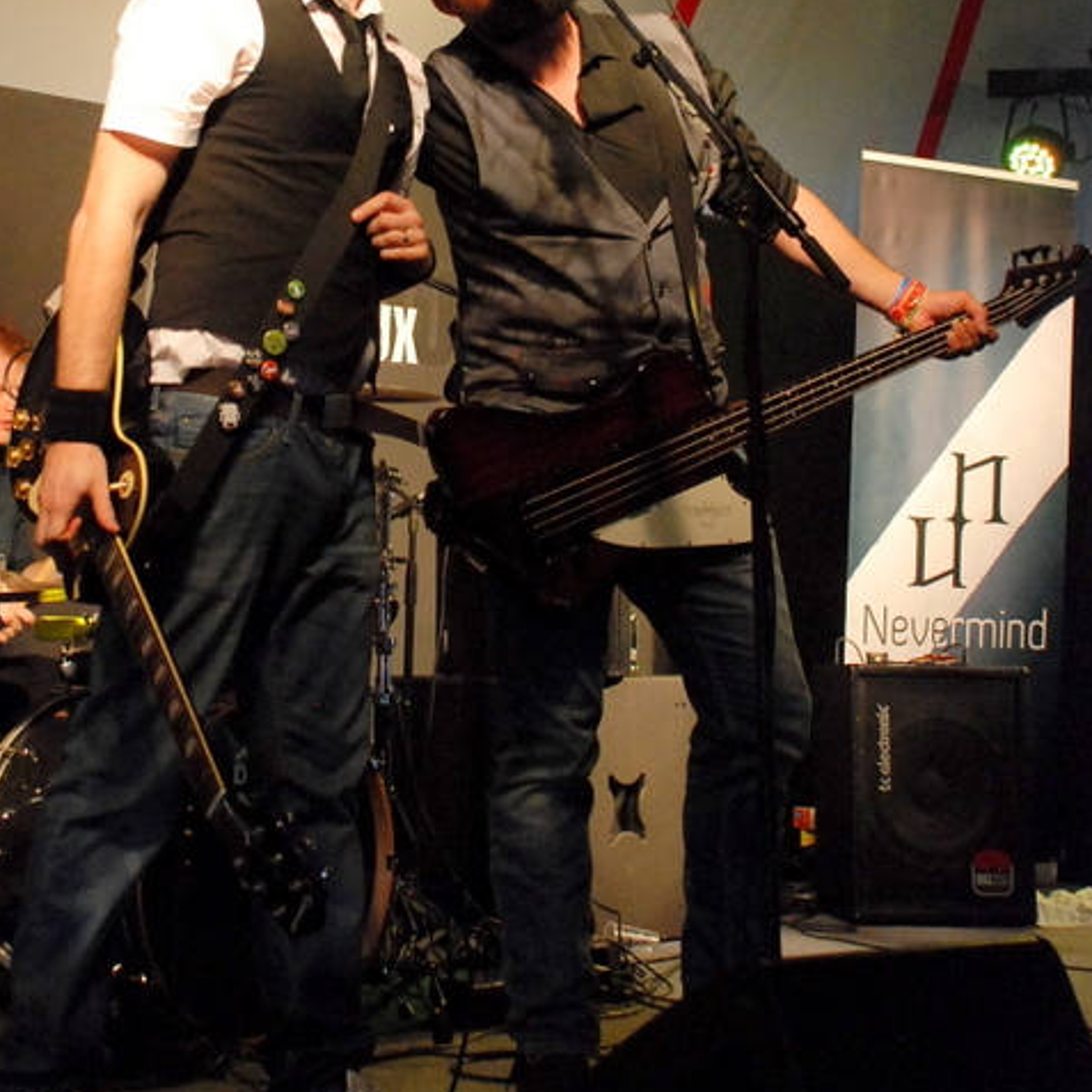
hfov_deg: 28.8
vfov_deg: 28.7
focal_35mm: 60
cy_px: 428
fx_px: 2129
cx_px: 546
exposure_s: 1/200
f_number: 4
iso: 1600
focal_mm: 31
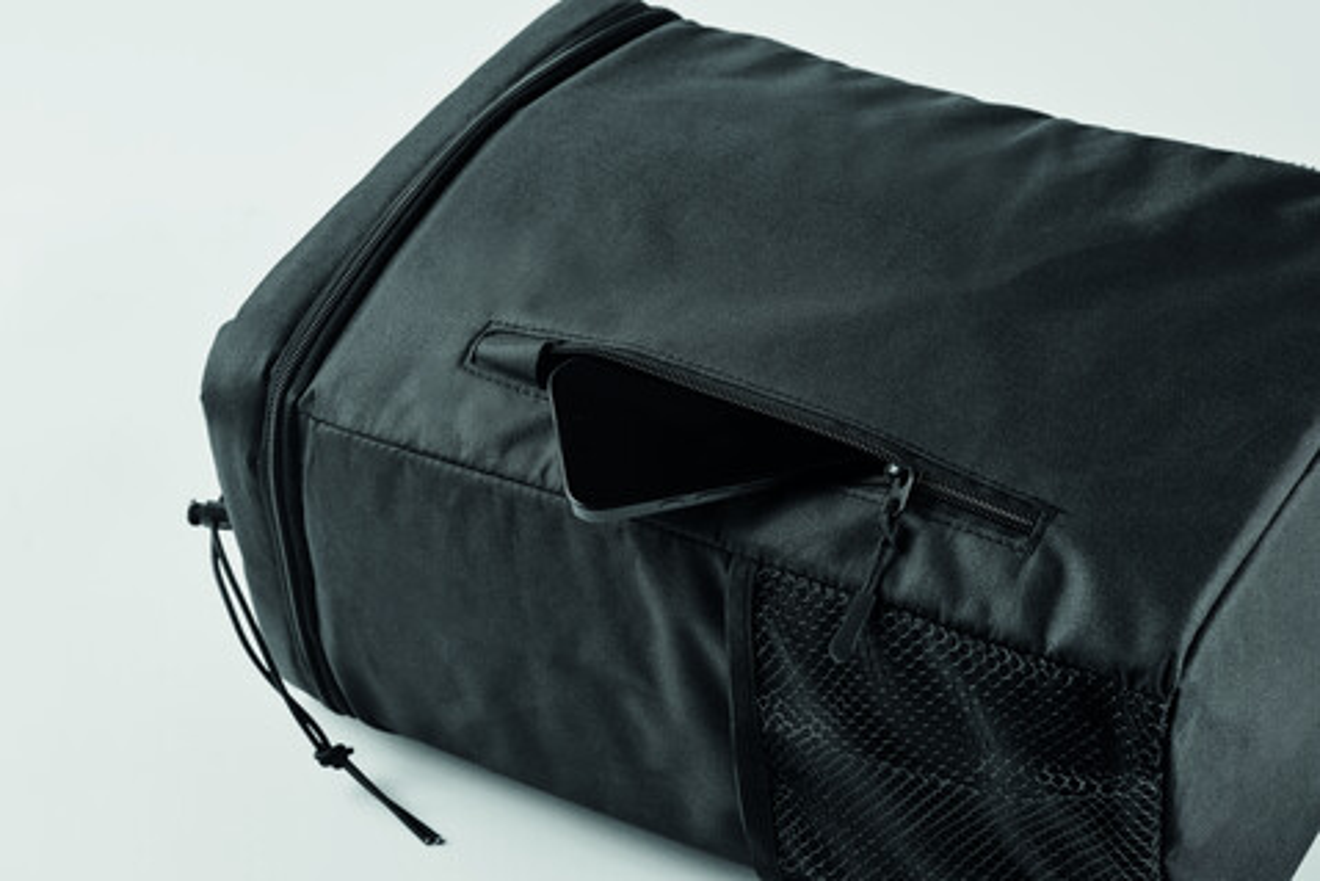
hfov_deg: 23.9
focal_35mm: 85
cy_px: 440
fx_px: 3117
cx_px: 660
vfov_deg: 16.1
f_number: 11
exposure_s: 1/125
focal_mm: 85
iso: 125
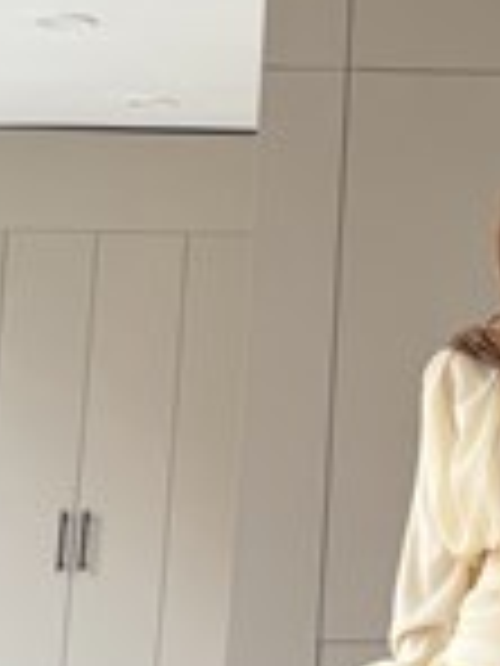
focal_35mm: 67
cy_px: 722
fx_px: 1290
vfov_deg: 26.8
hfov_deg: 20.3
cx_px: 626
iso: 200
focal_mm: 6.76
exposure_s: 1/121
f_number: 1.78
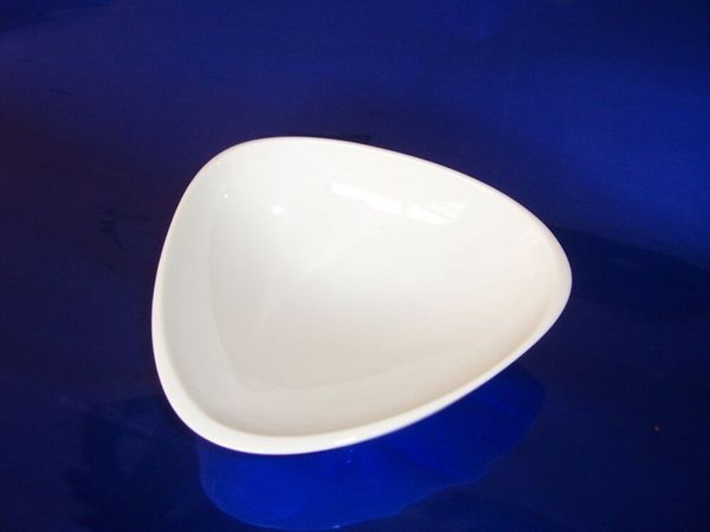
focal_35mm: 36
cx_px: 355
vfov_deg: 39.7
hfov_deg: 51.4
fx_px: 738
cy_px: 266
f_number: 3
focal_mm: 6
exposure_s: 1/60
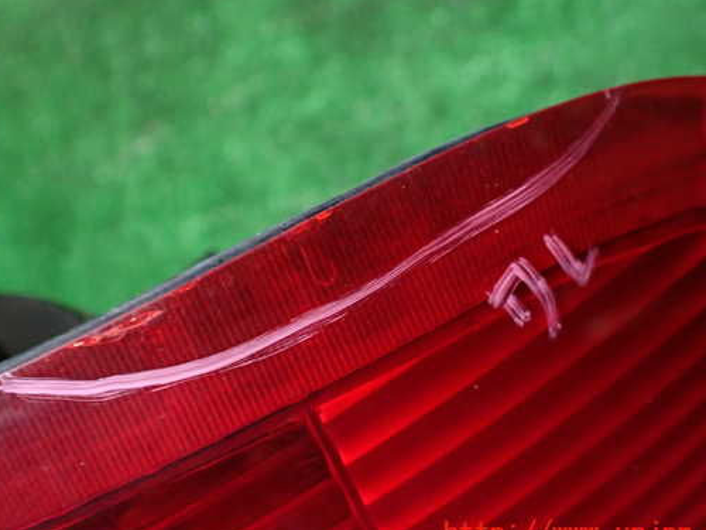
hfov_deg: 51.3
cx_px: 339
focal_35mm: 36
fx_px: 734
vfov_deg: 39.6
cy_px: 235
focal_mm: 5.4
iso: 500
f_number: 2.3
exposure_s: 1/125
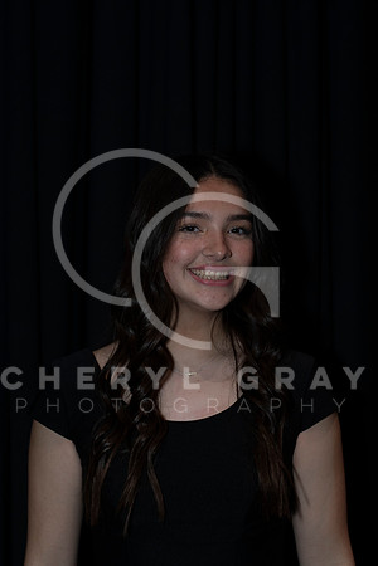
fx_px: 1181
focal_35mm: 75
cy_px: 283
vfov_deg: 27.0
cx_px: 189
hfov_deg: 18.2
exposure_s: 1/400
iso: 250
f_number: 2.8
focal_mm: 50
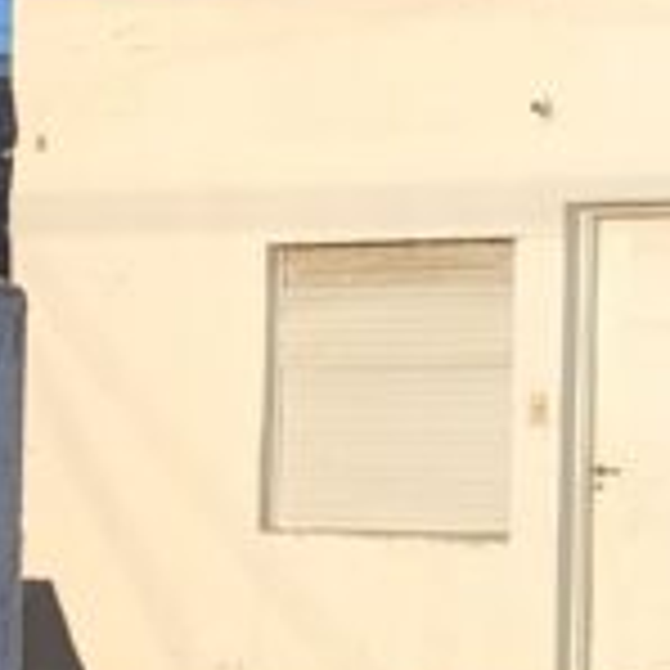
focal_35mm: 93
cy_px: 436
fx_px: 2037
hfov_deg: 15.5
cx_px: 1268
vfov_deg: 18.6
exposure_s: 1/465
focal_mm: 6.14
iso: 50
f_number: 1.6
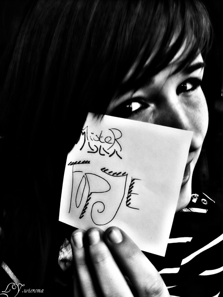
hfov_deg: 40.7
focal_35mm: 35
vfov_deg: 52.6
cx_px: 112
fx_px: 301
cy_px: 148
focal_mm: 5.8
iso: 50
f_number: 2.8
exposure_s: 1/45
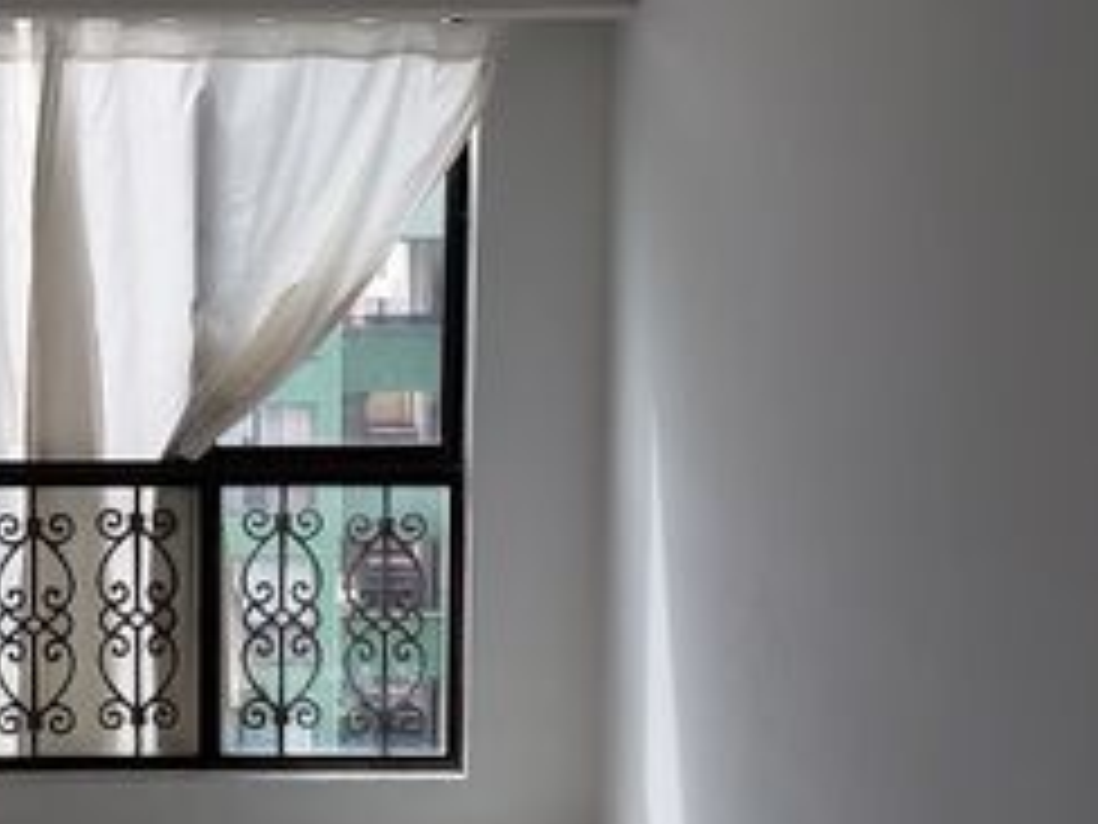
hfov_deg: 23.3
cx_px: 137
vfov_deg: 17.9
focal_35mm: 82
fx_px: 2601
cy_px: 545
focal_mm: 4.6
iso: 20
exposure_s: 1/225
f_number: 1.8
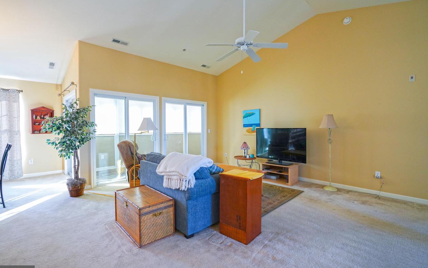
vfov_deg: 68.0
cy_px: 132
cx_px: 210
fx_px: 198
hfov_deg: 94.4
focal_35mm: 17
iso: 1000
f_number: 4
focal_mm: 16
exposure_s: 1/160
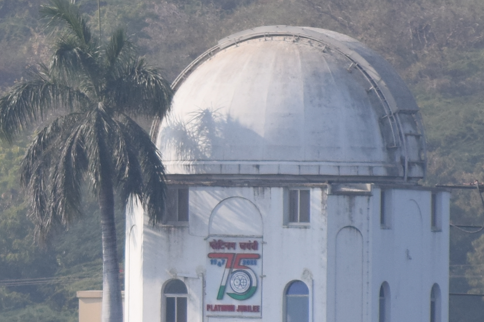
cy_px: 190
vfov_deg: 1.0
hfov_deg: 1.5
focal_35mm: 1394
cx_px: -157
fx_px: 18742
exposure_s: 1/1600
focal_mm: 200
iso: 400
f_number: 7.1
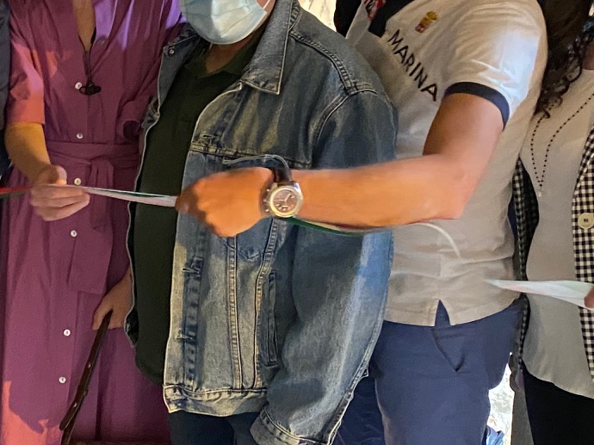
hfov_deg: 23.6
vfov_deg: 19.3
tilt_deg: -11.5
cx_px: -102
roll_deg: +1.3
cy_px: 169
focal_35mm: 76
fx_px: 1304
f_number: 1.8
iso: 500
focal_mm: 4.25
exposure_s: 1/25
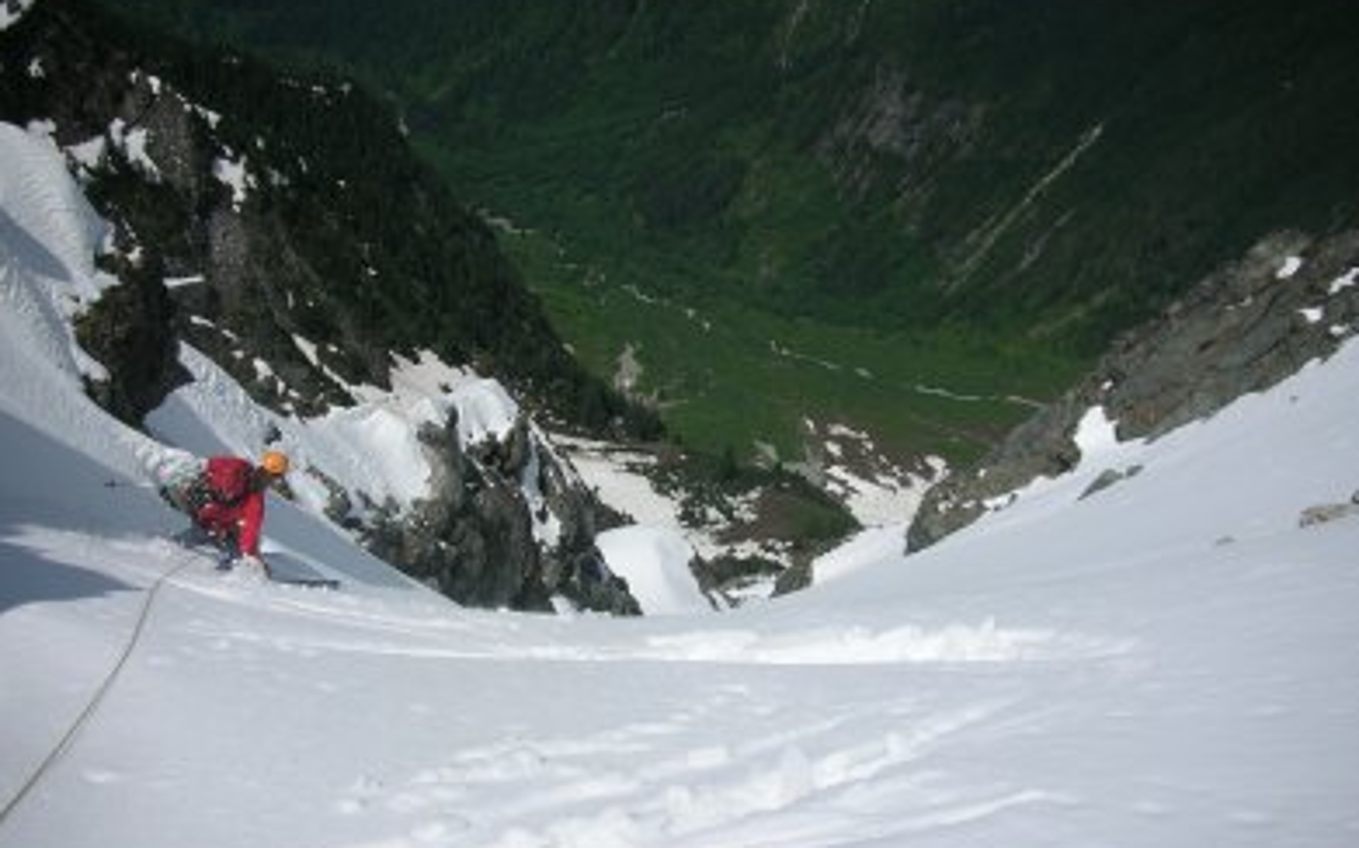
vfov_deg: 33.5
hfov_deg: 51.6
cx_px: 688
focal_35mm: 38
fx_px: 1407
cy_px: 473
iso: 50
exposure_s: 1/250
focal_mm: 5.8
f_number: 8.5
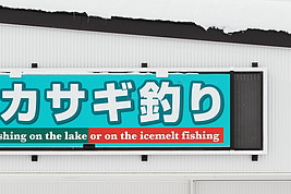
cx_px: 119
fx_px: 909
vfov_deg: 11.9
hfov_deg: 18.2
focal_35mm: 112
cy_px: 234
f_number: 2.8
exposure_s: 1/8000
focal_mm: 38.5
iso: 250
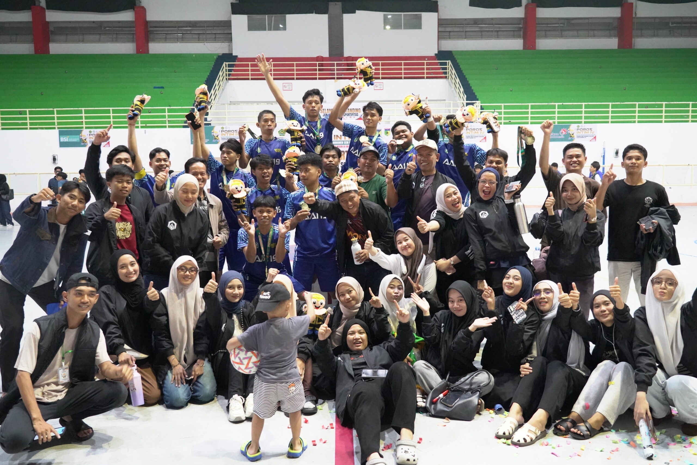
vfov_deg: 41.1
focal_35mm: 32
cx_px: 348
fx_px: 620
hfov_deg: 58.7
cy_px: 232
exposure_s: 1/100
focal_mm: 32
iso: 16000
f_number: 4.5
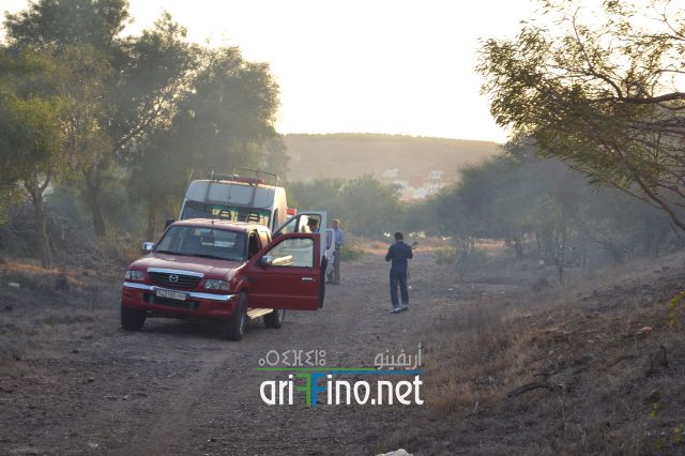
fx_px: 1569
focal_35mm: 82
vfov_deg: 16.5
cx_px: 342
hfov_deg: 24.6
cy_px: 228
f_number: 5.6
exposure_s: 1/160
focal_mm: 55
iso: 100
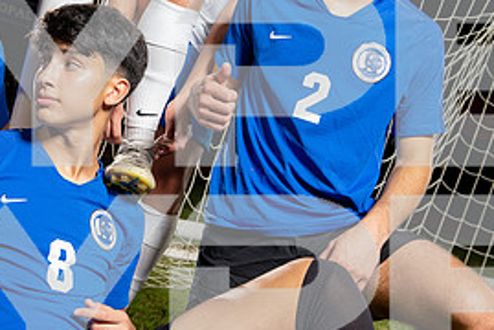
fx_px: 769
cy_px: 71
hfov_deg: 35.0
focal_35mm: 56
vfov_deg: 23.9
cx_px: 140
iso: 400
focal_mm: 26
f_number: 4
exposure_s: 1/125
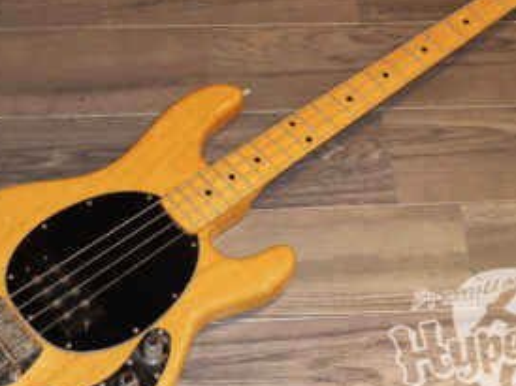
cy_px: 183
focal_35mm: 73
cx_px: 273
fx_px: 1087
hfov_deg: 26.7
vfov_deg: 20.1
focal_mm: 25
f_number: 5.2
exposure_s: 1/50
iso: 800
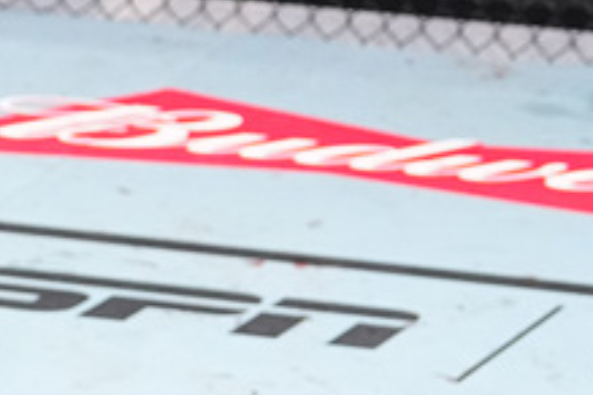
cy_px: 825
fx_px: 3492
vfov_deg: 6.3
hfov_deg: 9.2
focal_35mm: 212
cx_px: -487
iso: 3200
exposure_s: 1/1250
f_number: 2.8
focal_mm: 43
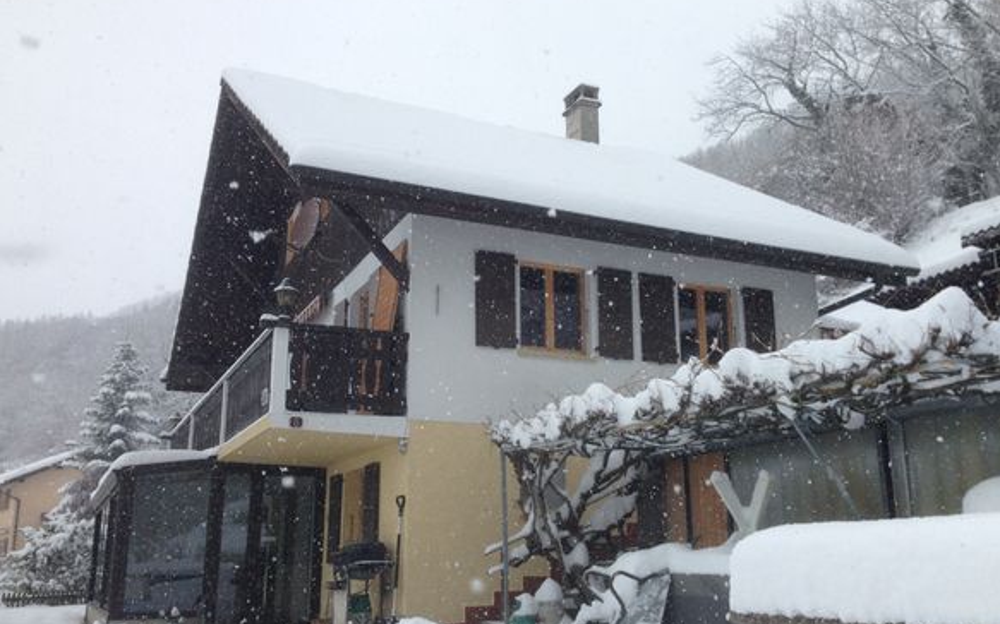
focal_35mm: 36
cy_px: 334
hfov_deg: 54.0
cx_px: 501
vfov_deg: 35.3
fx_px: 981
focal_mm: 4.12
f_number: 2.4
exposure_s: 1/570
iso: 50
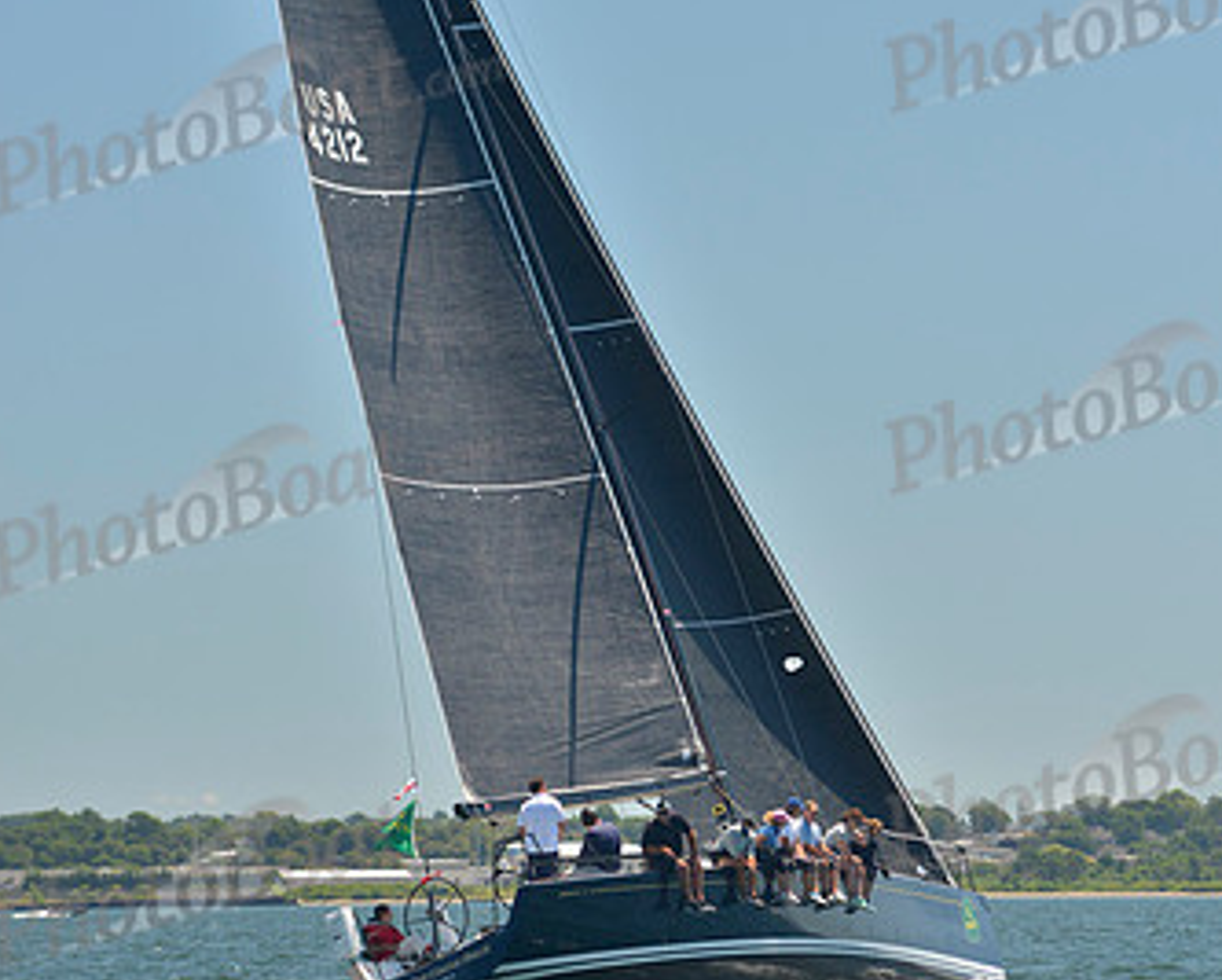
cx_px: 695
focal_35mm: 183
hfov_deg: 10.5
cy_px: 261
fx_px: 6624
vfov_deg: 8.4
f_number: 4
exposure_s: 1/1250
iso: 280
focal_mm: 112
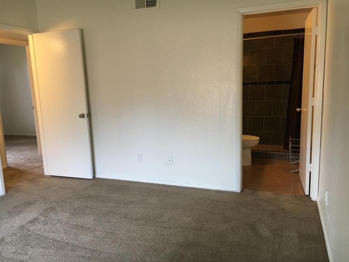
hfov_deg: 61.7
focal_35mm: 29
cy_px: 131
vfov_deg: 48.2
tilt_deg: -9.3
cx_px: 174
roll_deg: +2.3
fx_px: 292
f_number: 2.2
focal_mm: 4.15
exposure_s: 1/30
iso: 100
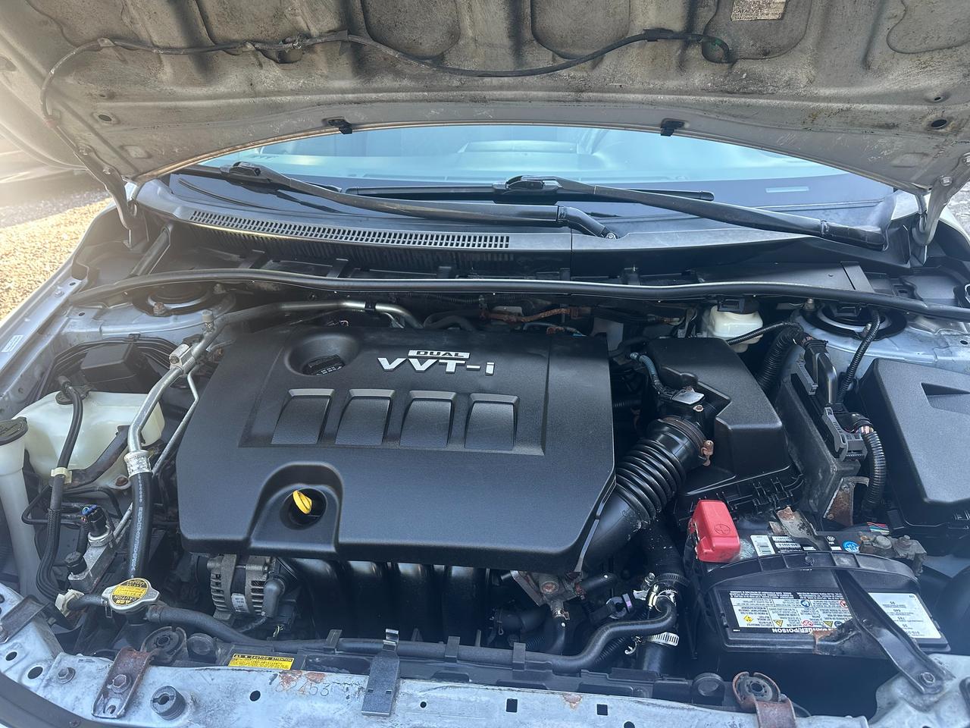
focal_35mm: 24
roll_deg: +5.7
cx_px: 485
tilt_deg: -27.4
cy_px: 364
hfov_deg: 71.6
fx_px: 673
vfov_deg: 56.8
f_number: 1.78
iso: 125
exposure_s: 1/121
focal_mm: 6.86
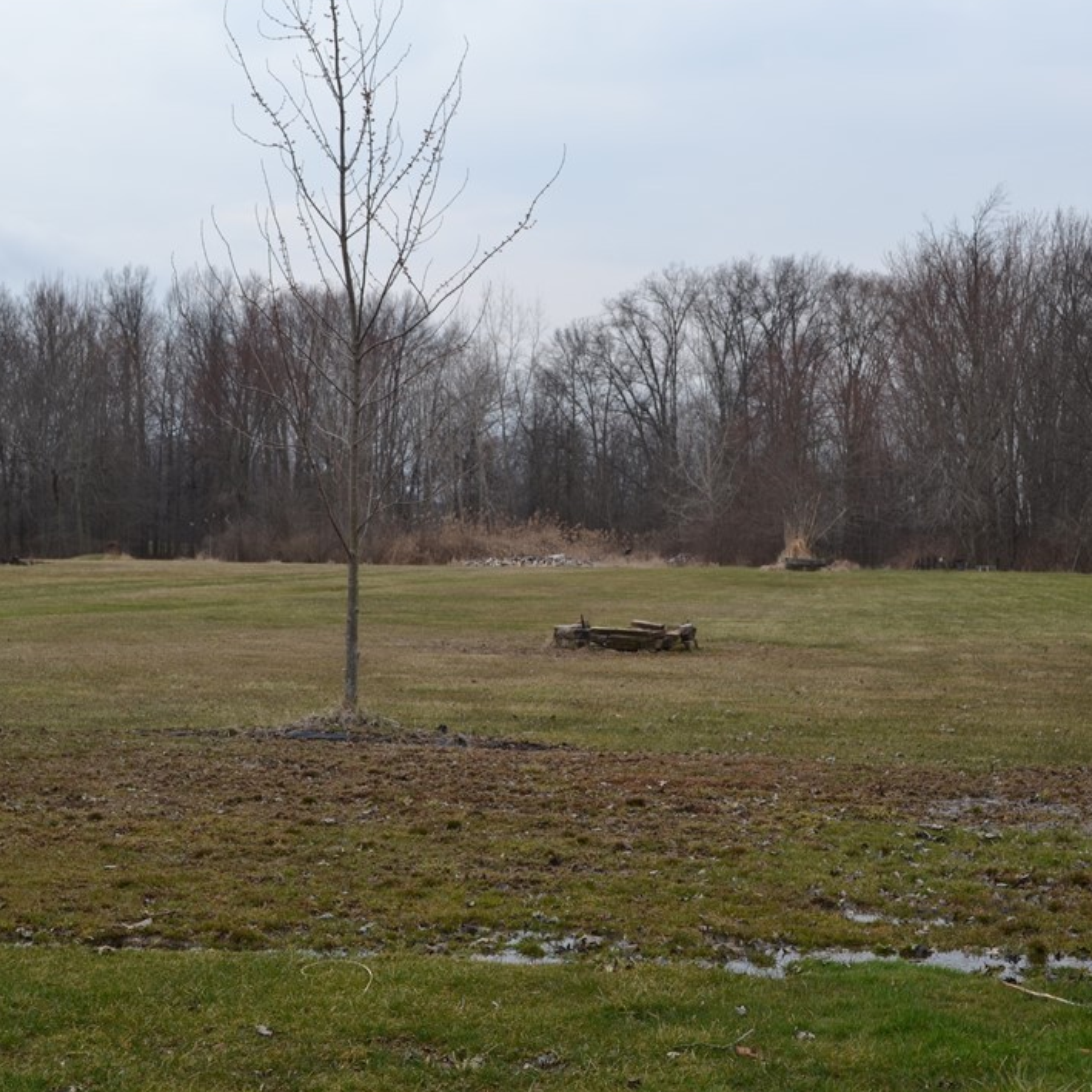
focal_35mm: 57
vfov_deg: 30.2
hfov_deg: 30.2
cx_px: 538
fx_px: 2022
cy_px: 541
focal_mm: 29
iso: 100
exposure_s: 1/200
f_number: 7.1
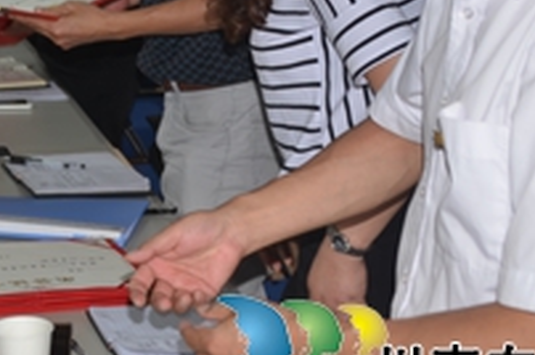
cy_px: 41
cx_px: 16
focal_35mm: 104
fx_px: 1543
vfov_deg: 13.0
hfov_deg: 19.2
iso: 100
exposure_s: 1/60
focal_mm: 28
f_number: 3.5
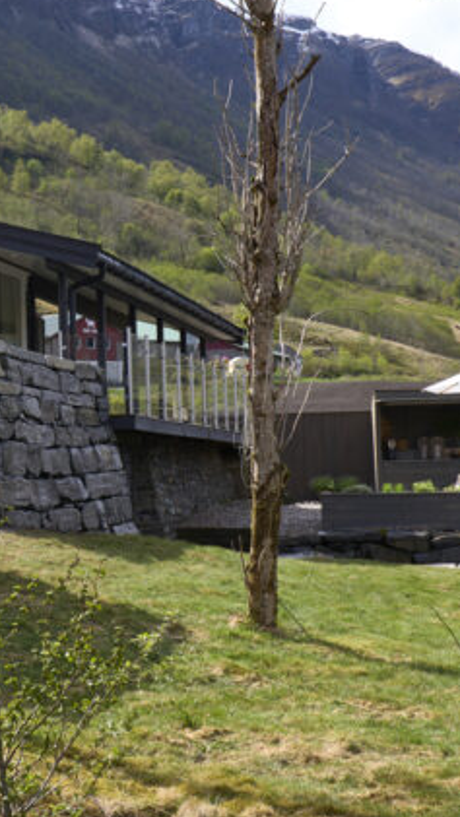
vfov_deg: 26.8
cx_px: -39
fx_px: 1712
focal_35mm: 79
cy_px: 322
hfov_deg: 14.9
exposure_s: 1/125
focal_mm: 29
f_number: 8
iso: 100
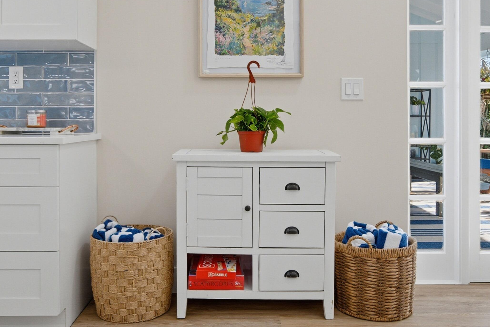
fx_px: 476
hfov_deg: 54.4
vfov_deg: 37.6
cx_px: 235
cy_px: 125
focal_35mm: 35
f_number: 8
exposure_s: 1/640
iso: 800
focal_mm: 24
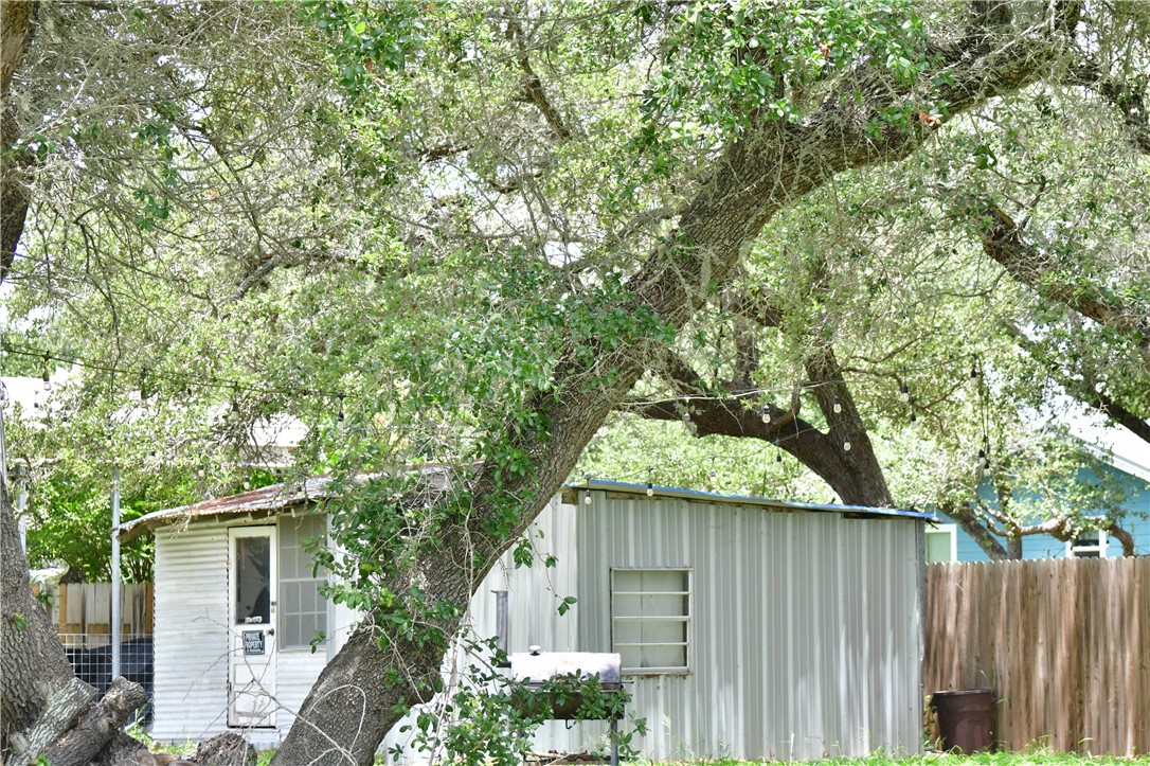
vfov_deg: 13.0
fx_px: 3352
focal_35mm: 105
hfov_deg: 19.5
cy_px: 383
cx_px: 575
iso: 400
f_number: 4.5
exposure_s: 1/800
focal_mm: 70
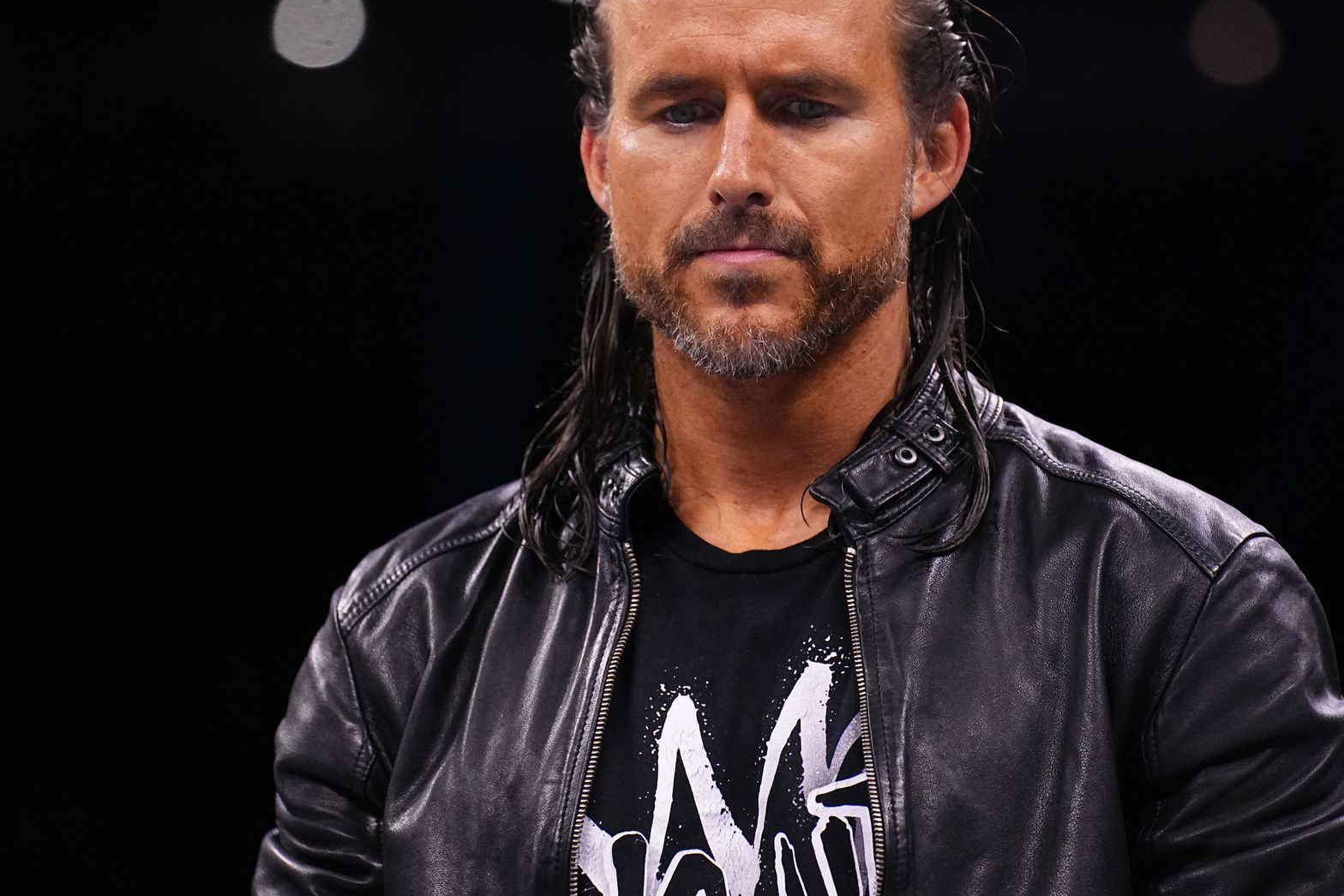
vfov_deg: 5.5
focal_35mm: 248
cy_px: 408
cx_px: 775
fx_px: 9257
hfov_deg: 8.3
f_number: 3.5
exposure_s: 1/1250
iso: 8000
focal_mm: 180
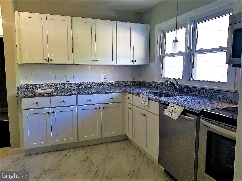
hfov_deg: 67.3
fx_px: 182
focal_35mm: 26
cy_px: 90
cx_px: 121
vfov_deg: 53.1
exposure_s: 1/60
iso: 100
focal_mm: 4.3
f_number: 1.7
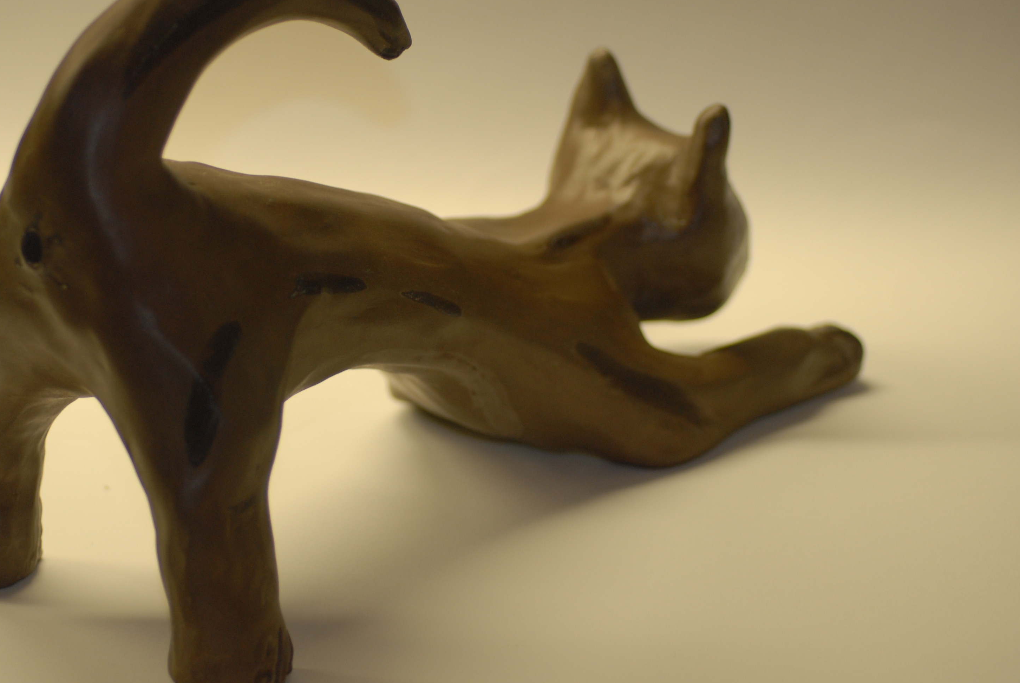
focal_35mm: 120
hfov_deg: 17.0
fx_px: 3404
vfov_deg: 11.4
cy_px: 260
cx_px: 361
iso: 200
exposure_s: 1/30
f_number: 3.2
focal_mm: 60
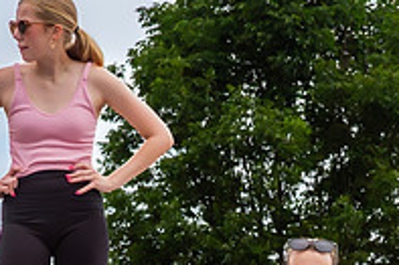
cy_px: 328
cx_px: 319
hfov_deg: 4.8
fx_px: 4773
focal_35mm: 431
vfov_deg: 3.2
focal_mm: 120
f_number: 13
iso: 1250
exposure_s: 1/1250
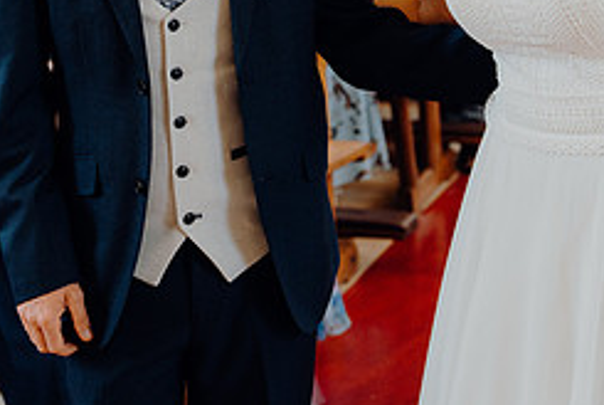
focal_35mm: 97
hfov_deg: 21.0
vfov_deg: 13.9
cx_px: 335
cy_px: -11
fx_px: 1629
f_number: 2.8
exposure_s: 1/200
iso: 1000
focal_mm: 41
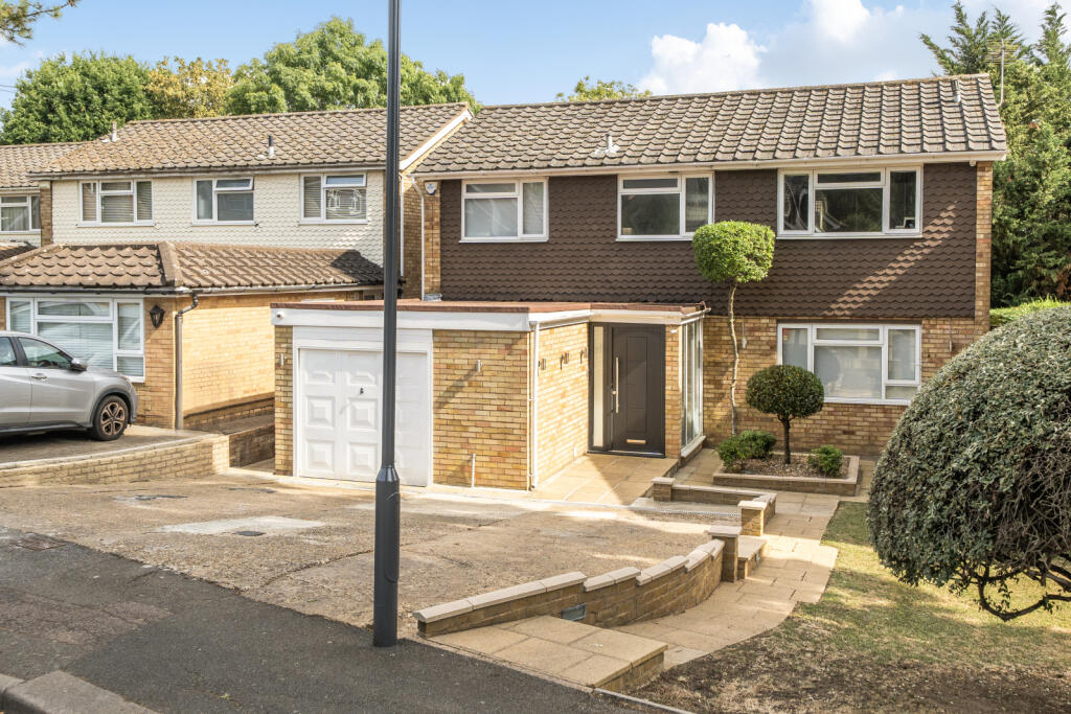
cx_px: 536
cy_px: 357
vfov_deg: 40.0
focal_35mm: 33
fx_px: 982
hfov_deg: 57.2
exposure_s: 1/400
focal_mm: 22
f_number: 8
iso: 400
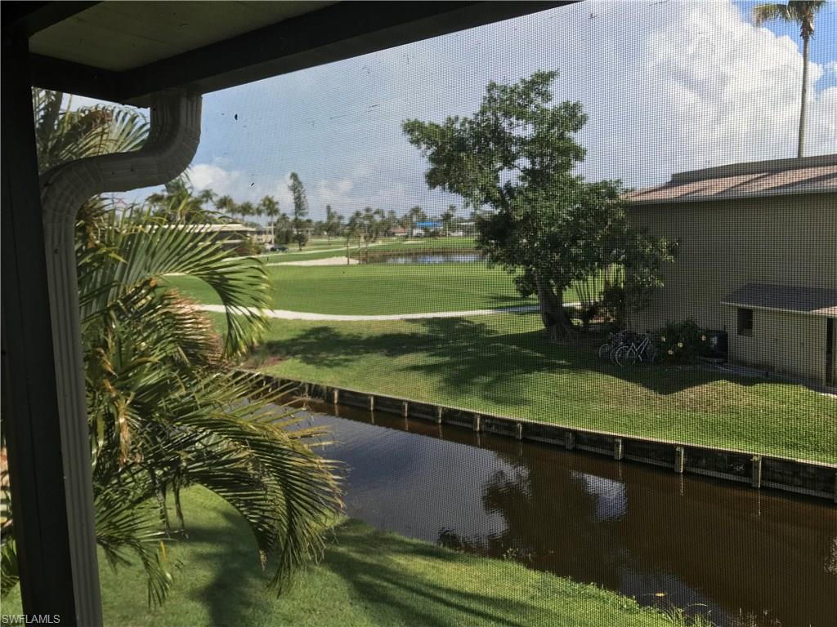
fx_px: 677
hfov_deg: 63.4
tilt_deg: -5.7
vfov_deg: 49.7
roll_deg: +2.6
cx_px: 418
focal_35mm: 28
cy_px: 314
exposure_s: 1/1140
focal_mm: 3.99
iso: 20
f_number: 1.8
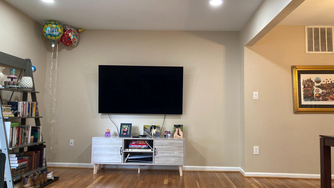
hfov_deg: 62.6
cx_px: 168
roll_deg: -2.4
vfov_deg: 37.8
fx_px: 275
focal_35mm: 31
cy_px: 94
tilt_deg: +5.7
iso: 160
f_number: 1.8
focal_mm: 3.99
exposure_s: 1/60
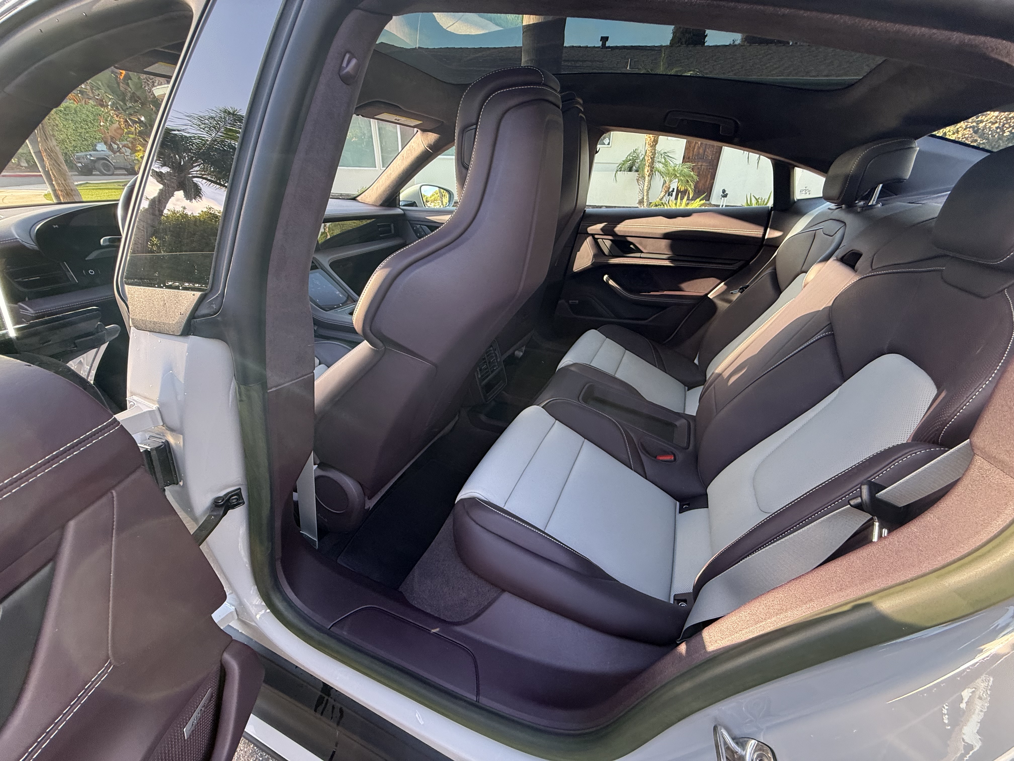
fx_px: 410
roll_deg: -2.3
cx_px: 507
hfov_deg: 102.1
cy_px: 380
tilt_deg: -28.0
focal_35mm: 14
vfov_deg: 85.7
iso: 100
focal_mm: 2.22
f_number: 2.2
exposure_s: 1/99
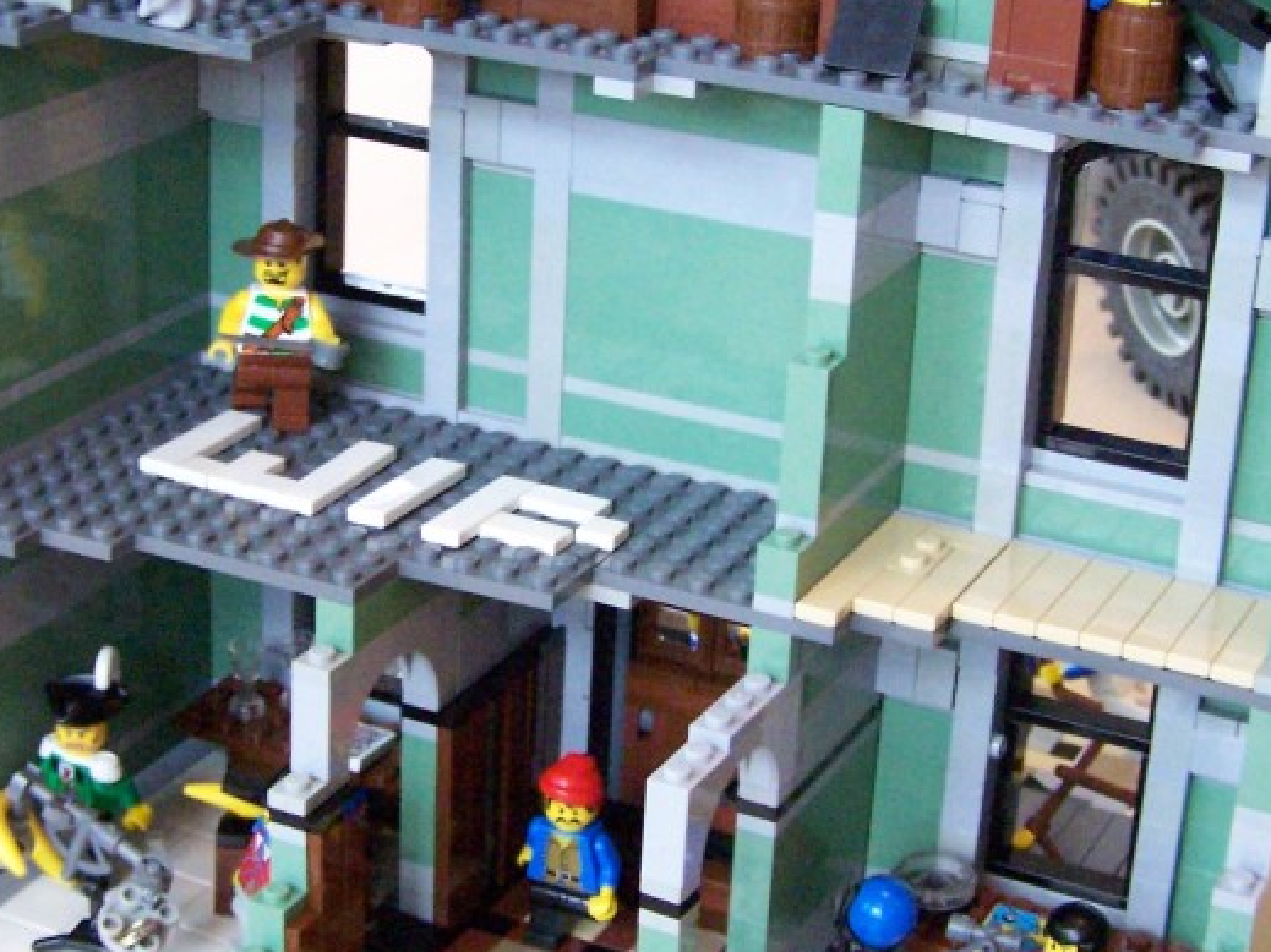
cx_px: 571
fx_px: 2753
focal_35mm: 75
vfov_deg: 19.6
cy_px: 455
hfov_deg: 26.0
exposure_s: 1/125
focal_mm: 6.3
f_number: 2.8
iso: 400
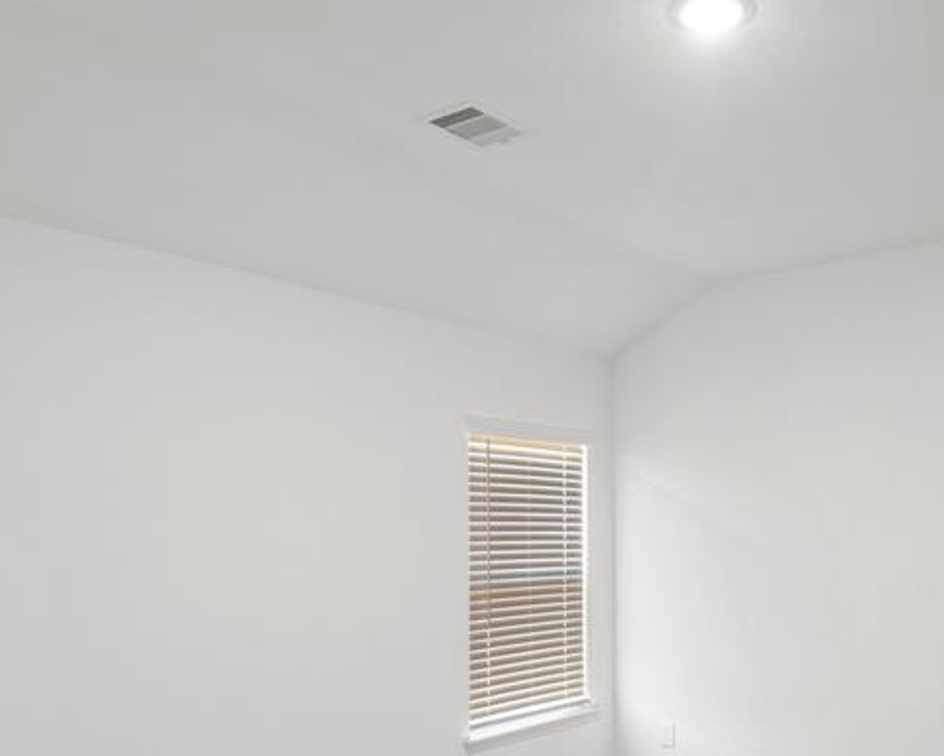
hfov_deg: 54.4
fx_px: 894
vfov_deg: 43.0
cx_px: 641
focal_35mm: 32
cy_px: 640
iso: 100
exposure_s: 1.3
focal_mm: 16
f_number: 8
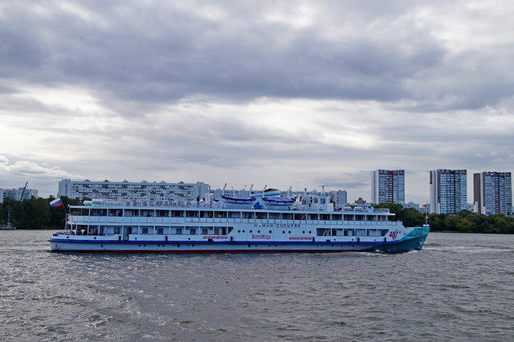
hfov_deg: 46.4
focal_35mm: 42
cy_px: 171
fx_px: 599
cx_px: 257
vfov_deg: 31.9
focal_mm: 28
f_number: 10
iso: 100
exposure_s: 1/160
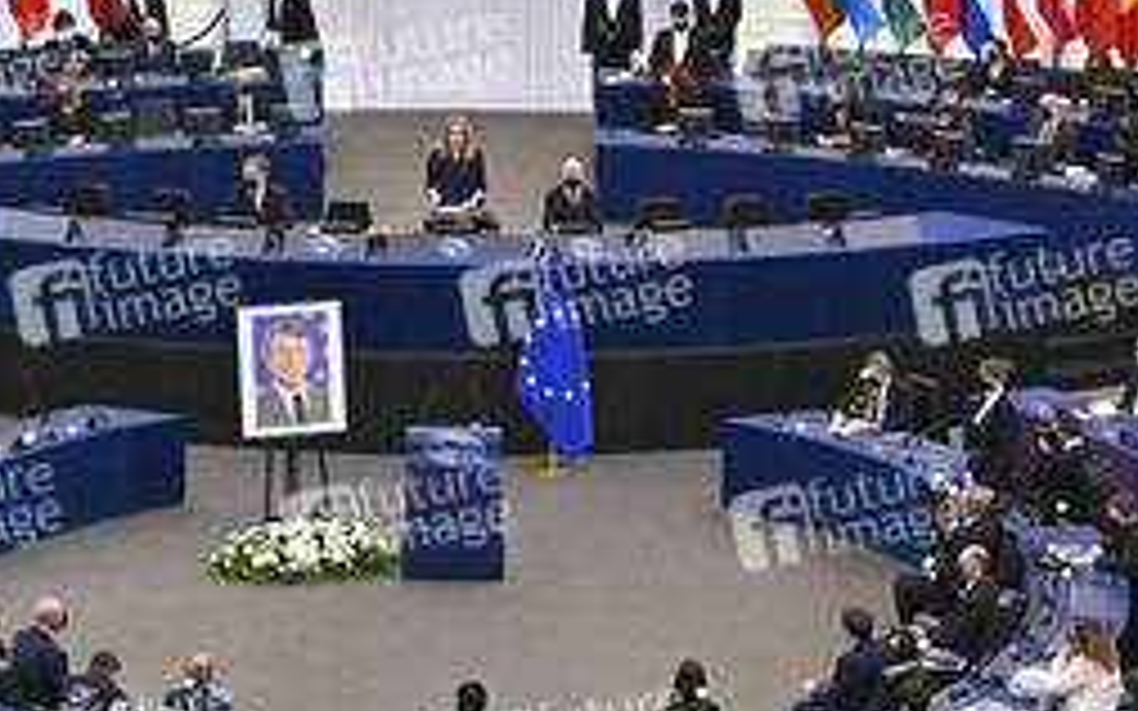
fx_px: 3938
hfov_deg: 16.4
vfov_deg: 10.3
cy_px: 180
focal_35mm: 127
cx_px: 457
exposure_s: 1/320
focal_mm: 70
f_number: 2.8
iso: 800
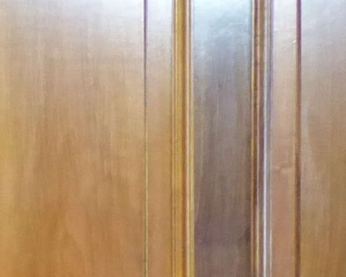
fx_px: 2663
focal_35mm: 260
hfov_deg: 6.8
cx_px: -617
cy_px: 485
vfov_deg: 5.9
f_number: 2.8
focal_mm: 7.1
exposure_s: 1/50
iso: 800
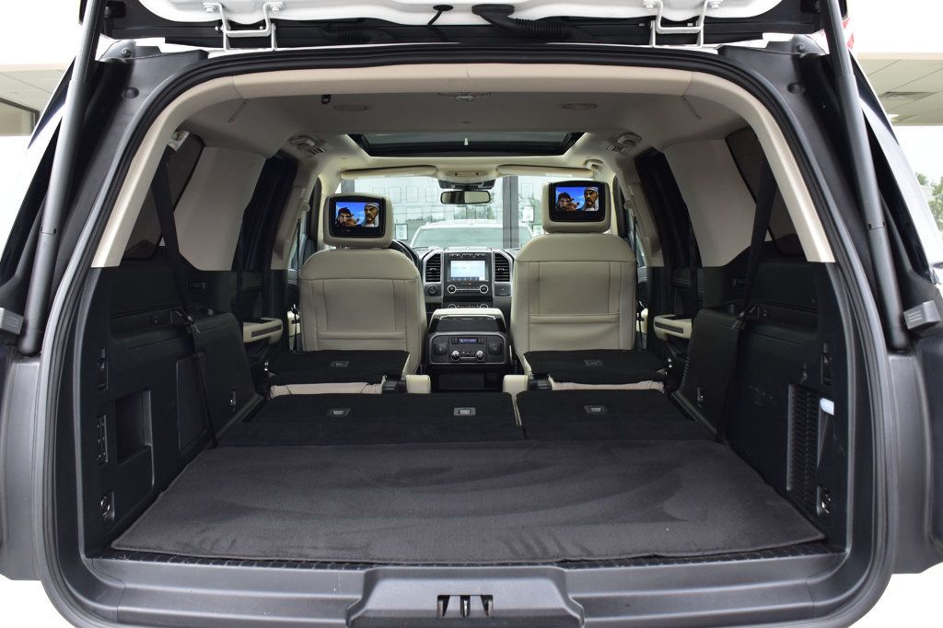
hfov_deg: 51.3
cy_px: 314
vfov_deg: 35.5
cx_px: 472
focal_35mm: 38
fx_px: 982
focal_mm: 25
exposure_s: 1/60
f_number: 8
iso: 400
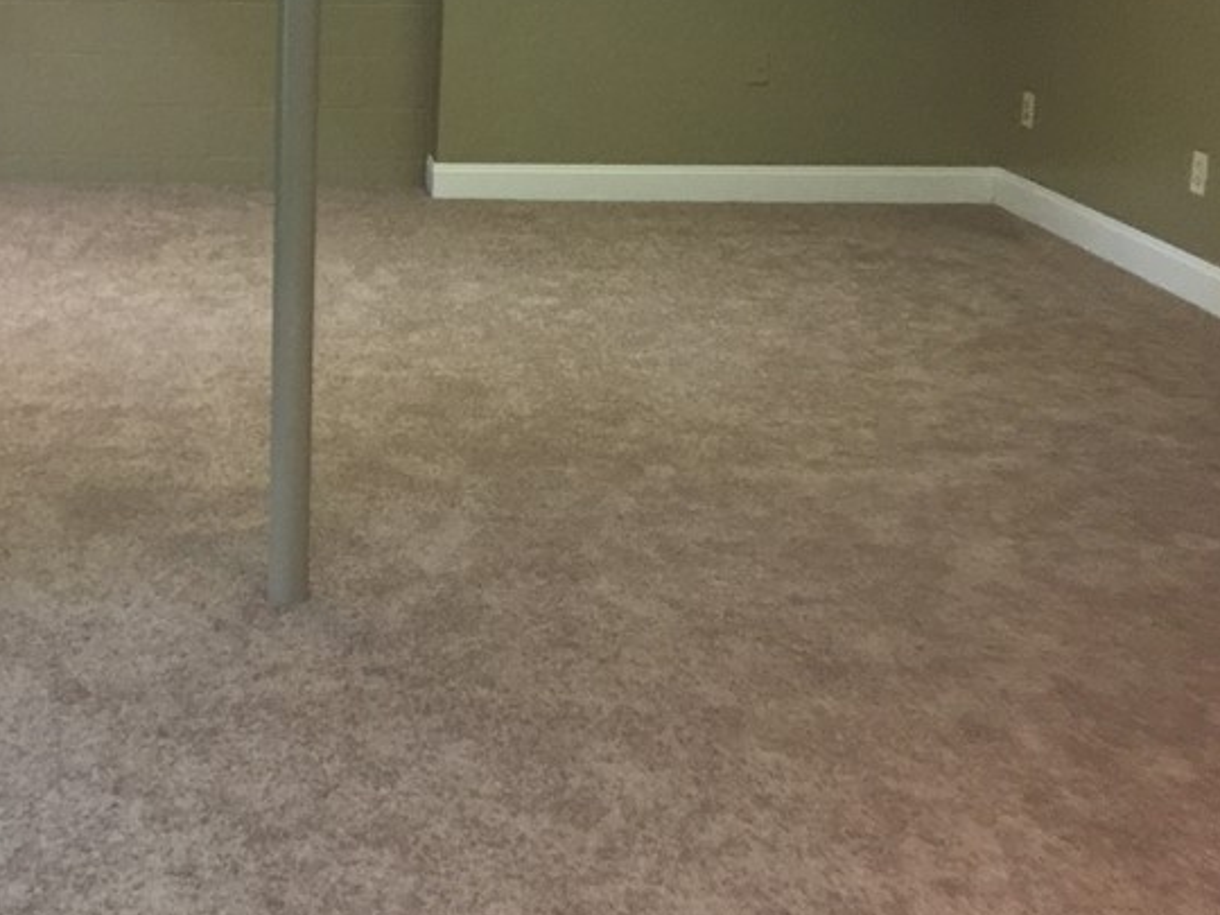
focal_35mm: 55
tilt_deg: -12.9
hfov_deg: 33.0
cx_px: 102
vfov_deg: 26.2
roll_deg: -0.9
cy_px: 221
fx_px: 1938
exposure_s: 1/15
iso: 125
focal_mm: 4.15
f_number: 2.2
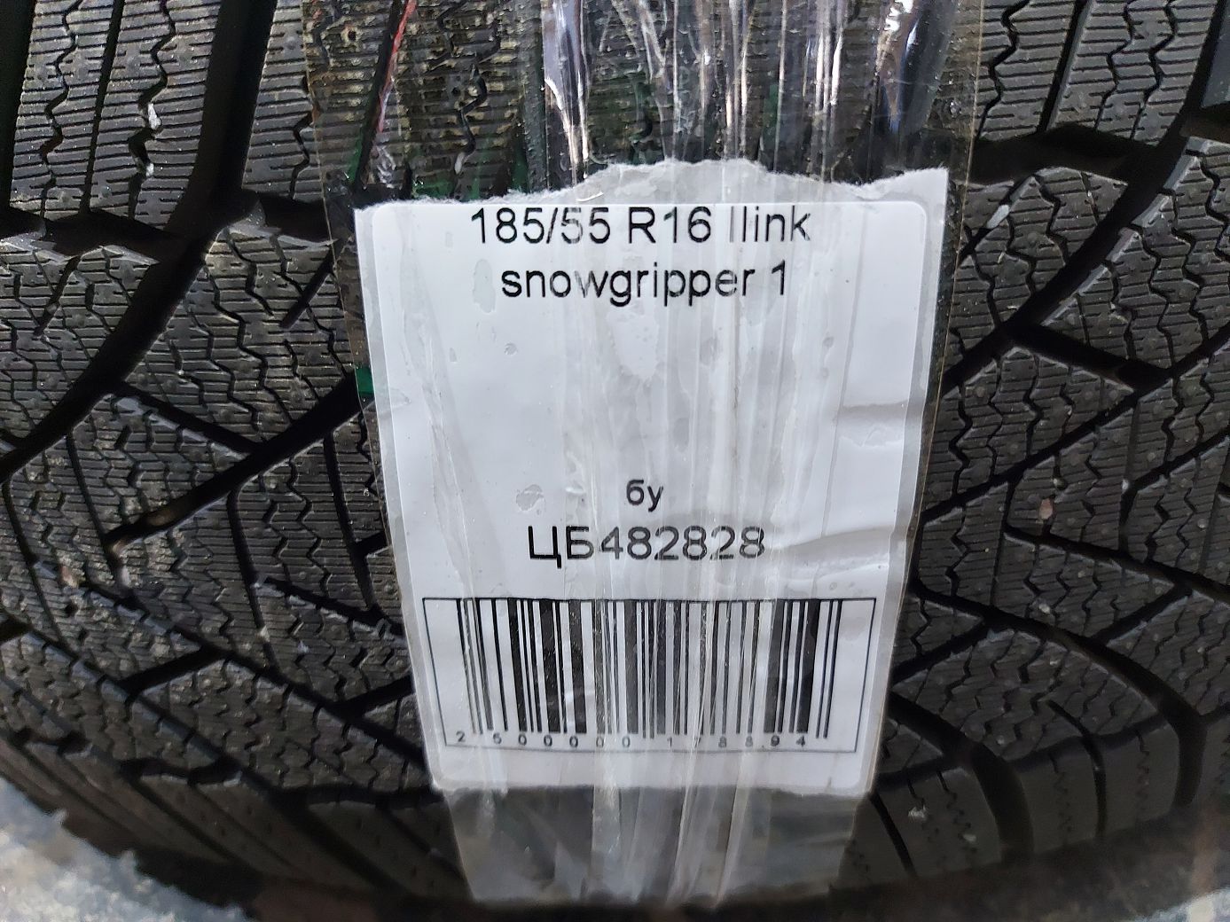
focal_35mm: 24
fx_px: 853
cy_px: 461
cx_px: 615
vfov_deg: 56.8
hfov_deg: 71.6
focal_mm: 5.23
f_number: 1.8
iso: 400
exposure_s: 1/25
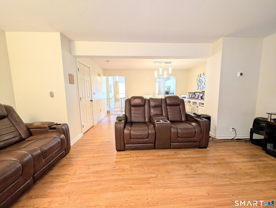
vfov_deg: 94.6
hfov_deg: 110.5
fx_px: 96
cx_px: 138
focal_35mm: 12
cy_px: 104
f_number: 1.7
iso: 104
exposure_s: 1/30
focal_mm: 2.02
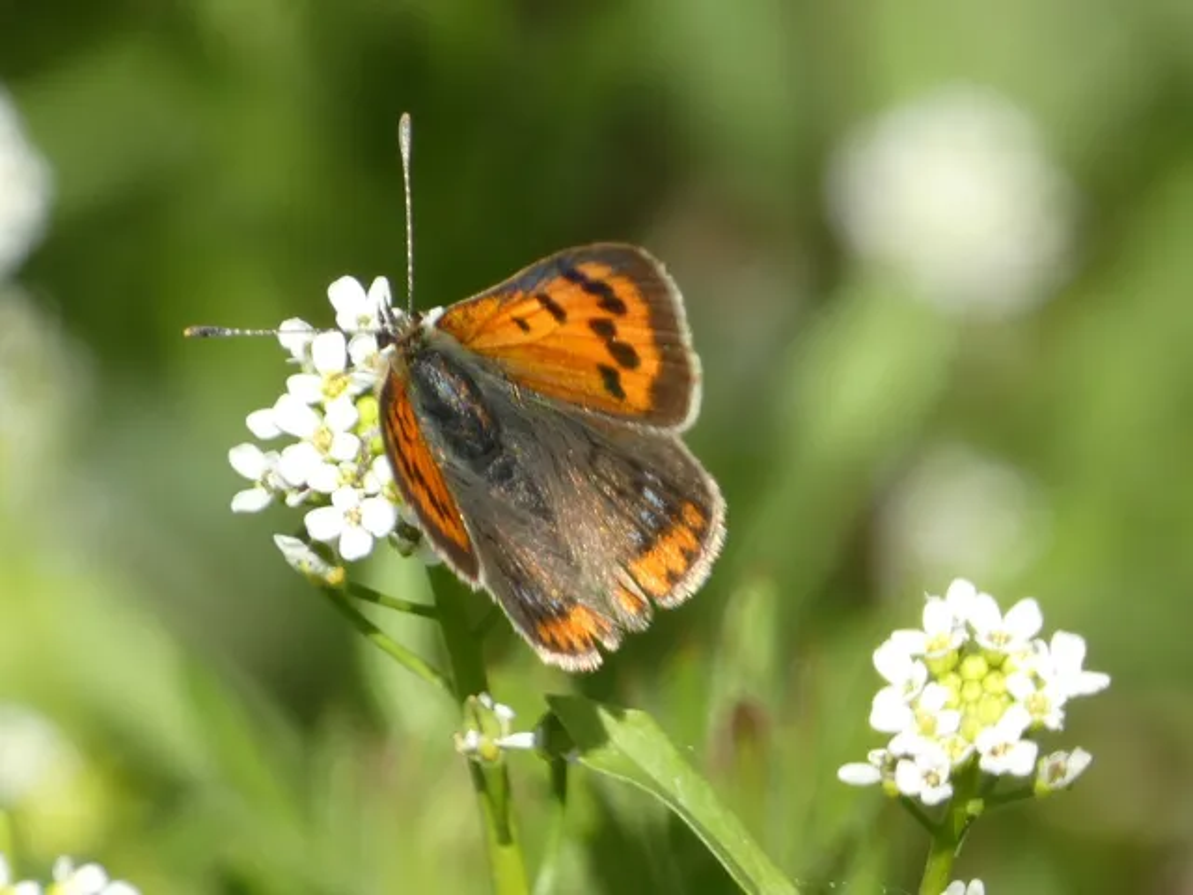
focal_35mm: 549
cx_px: 596
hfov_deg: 3.6
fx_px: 18921
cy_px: 448
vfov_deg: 2.7
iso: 80
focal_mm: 98.3
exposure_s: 1/125
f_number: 5.6
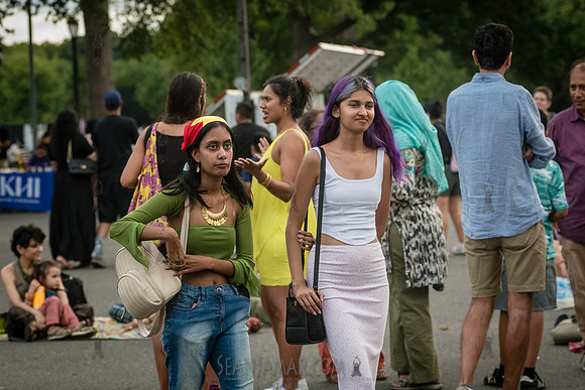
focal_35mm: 121
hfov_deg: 16.9
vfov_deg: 11.3
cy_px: 214
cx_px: 299
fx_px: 1966
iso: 3200
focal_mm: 92
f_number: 4.5
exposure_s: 1/2000
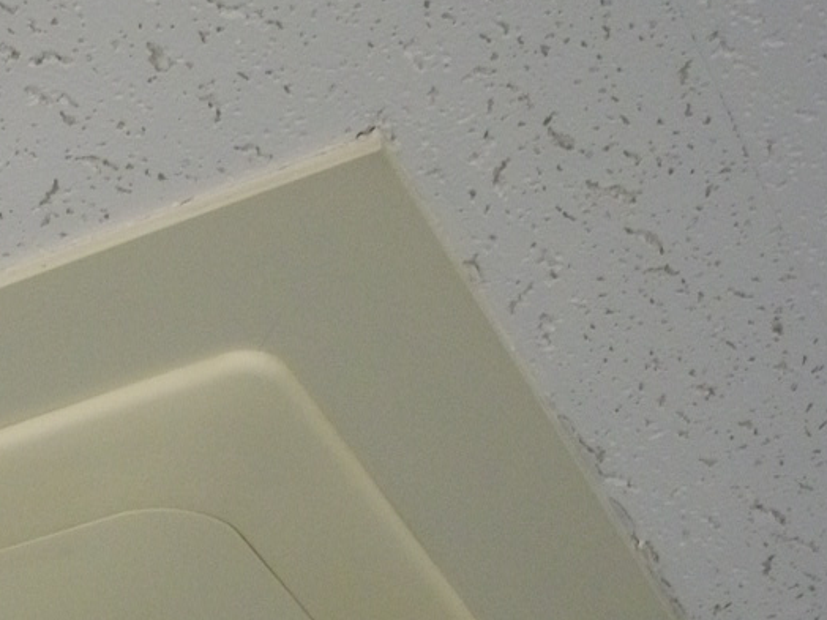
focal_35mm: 113
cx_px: -175
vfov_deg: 12.8
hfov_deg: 16.7
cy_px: 762
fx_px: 2700
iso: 190
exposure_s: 1/125
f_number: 2.8
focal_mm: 6.2
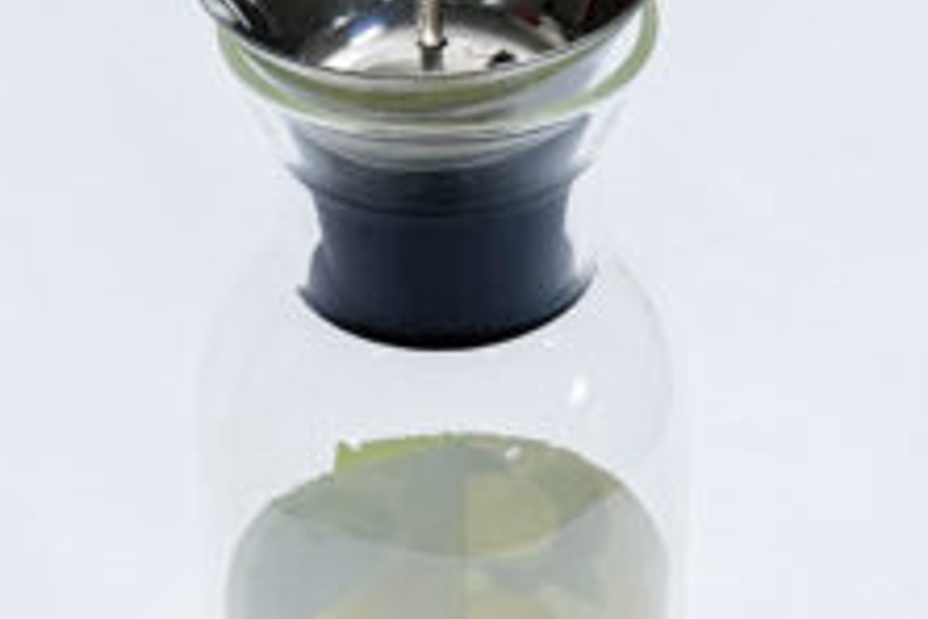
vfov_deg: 11.4
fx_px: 3093
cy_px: 494
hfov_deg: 17.1
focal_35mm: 120
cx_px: 464
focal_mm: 38
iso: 3200
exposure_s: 1/125
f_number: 13
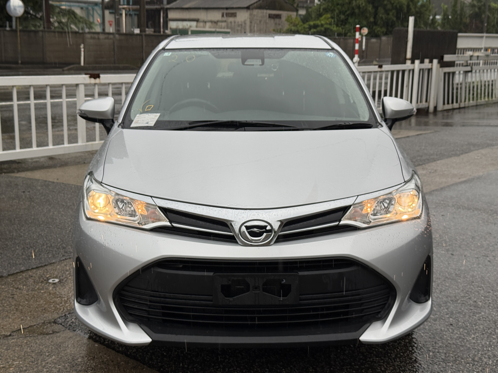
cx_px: 249
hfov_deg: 39.7
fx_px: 691
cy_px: 186
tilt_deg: -11.8
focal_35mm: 48
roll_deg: -1.1
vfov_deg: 30.3
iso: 64
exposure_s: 1/284
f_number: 1.78
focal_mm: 6.76
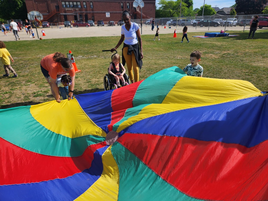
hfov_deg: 73.9
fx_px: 178
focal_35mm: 23
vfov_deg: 58.9
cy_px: 100
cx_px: 134
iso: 20
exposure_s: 1/1563
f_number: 1.8
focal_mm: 5.4
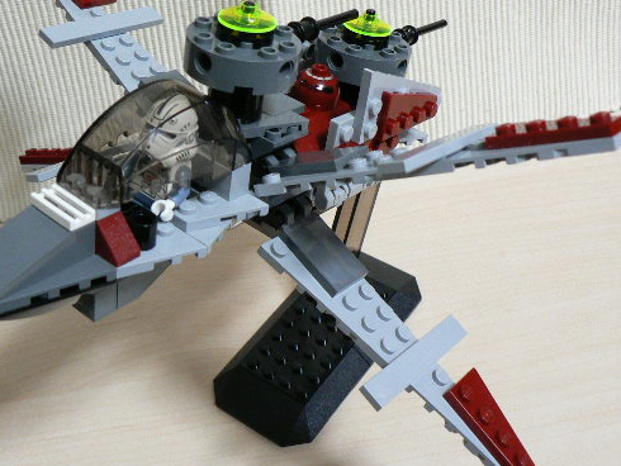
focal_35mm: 47
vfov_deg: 30.8
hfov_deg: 40.3
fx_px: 844
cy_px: 189
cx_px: 257
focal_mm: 6
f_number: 2.8
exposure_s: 1/15
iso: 200
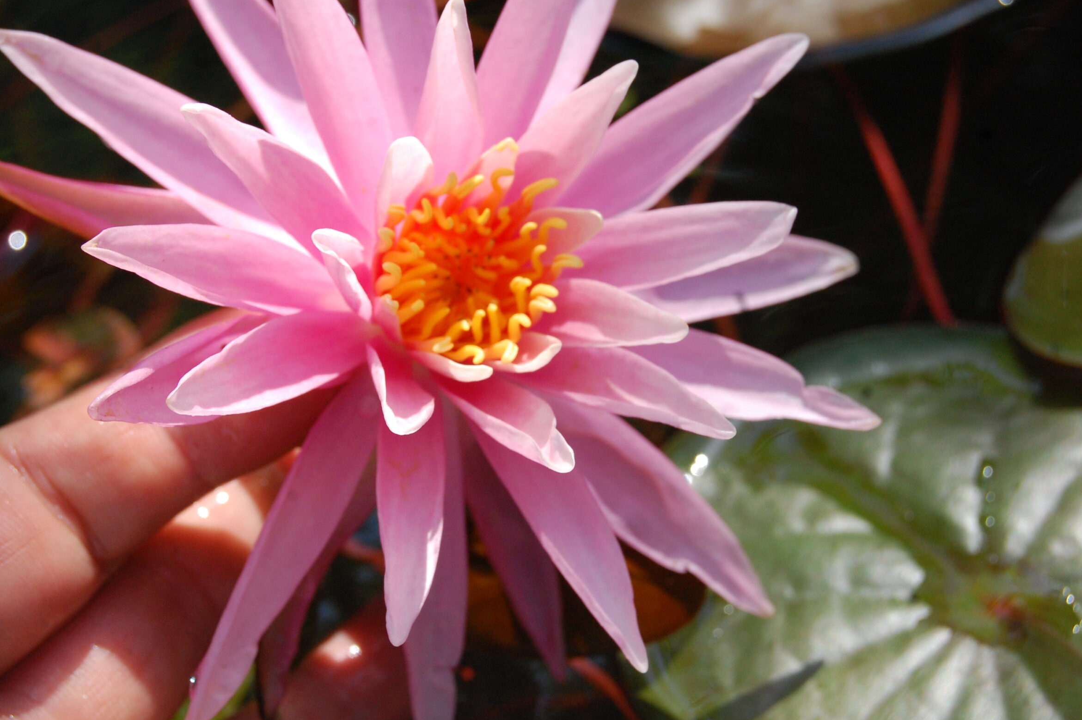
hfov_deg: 24.8
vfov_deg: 16.6
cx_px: 495
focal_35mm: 82
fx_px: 2463
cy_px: 369
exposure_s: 1/500
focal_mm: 50
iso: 800
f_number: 11
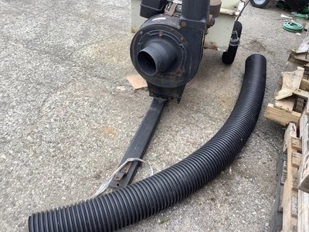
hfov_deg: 58.4
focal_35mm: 31
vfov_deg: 45.4
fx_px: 277
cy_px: 116
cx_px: 154
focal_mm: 3.3
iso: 25
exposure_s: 1/154
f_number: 2.4
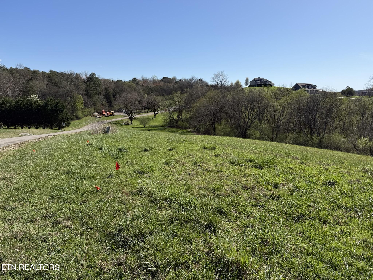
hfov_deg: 71.6
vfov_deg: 56.8
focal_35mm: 24
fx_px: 259
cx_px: 186
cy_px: 140
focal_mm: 6.76
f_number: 1.78
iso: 80
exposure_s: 1/5319
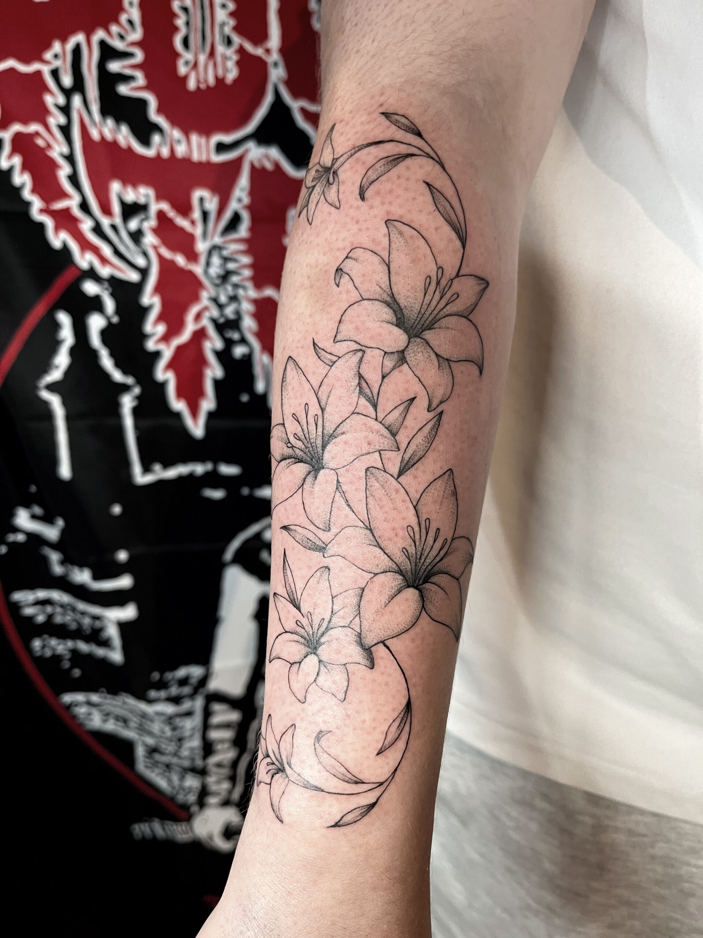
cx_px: 352
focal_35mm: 26
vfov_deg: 67.3
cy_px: 469
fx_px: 704
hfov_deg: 53.1
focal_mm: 5.1
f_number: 1.6
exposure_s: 1/50
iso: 160
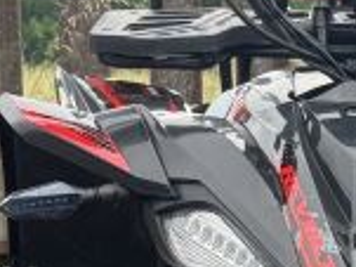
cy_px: 269
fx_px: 2610
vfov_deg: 5.8
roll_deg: +0.9
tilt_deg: -6.7
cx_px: 337
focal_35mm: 254
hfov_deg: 7.8
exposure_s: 1/895
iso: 80
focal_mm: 6.76
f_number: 1.78
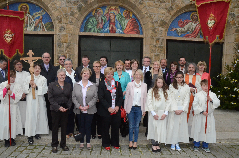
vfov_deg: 47.7
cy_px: 79
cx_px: 120
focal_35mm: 27
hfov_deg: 67.5
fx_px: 179
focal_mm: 18
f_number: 22
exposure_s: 1/250
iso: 3200
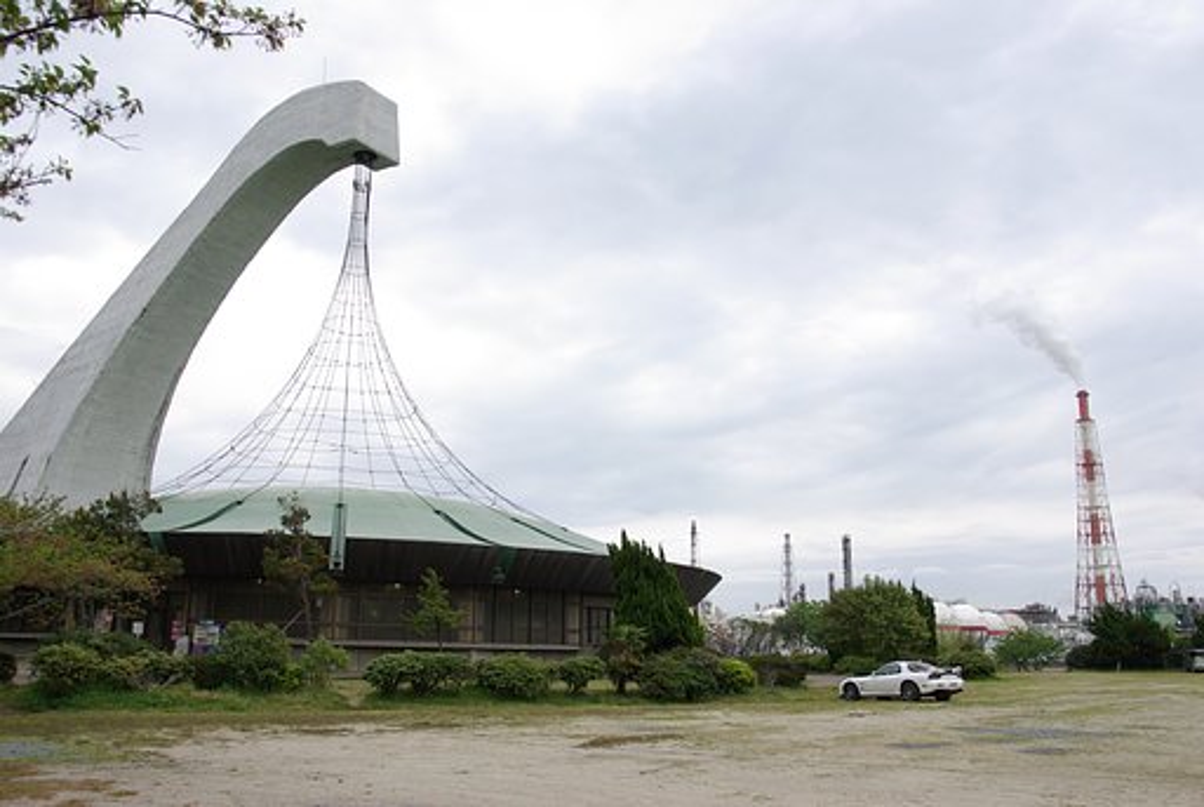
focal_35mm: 30
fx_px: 1005
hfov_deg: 61.9
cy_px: 404
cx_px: 602
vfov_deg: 43.7
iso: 100
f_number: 5.6
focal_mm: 20
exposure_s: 1/125
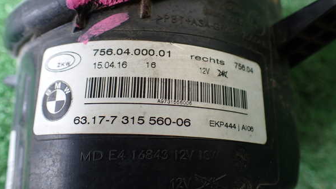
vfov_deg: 35.6
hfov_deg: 59.5
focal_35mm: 33
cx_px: 167
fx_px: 294
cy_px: 82
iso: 320
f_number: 2.3
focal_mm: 5.4
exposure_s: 1/125
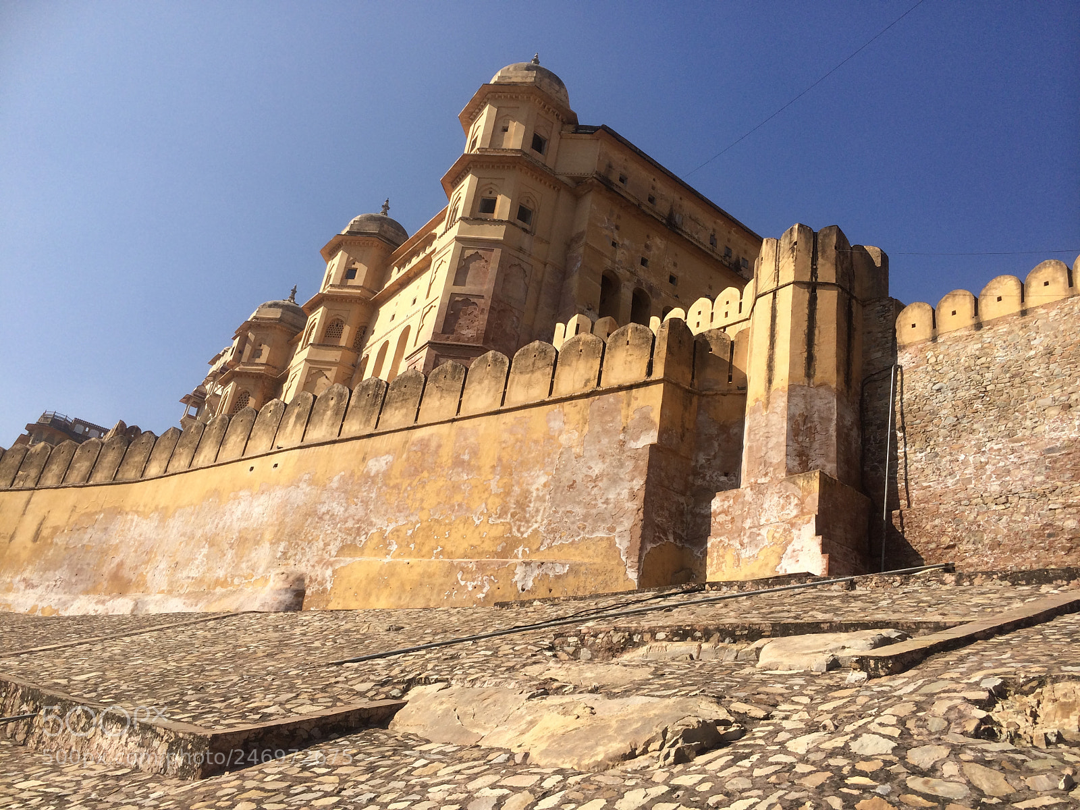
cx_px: 540
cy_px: 405
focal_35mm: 30
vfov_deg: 46.8
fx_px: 936
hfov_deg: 60.0
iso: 32
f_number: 2.2
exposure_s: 1/2415
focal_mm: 4.12
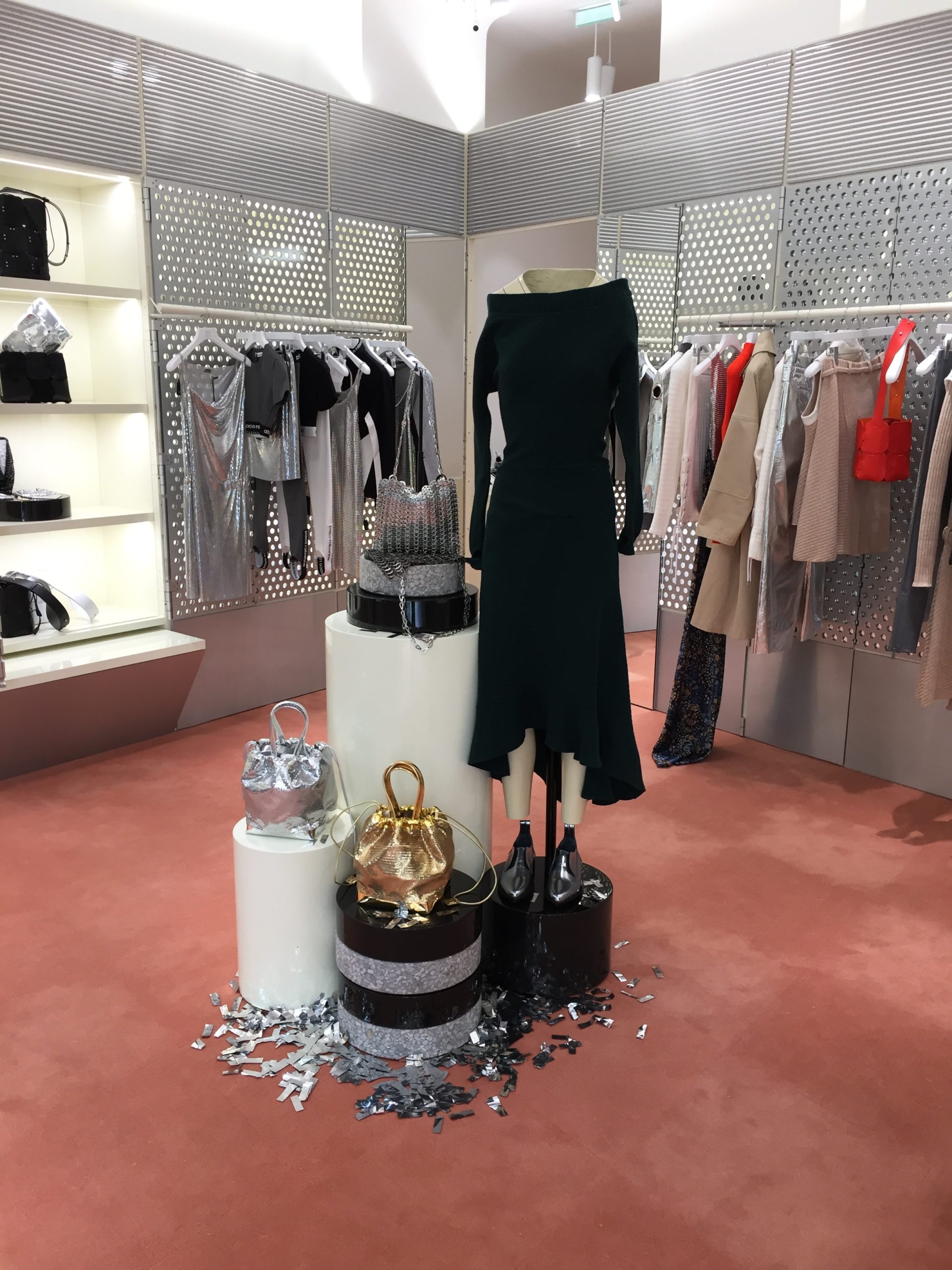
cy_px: 635
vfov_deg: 61.7
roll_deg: -1.3
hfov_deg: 48.2
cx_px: 476
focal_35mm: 29
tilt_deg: -13.2
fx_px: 1063
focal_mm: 4.15
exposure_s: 1/33
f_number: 2.2
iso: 32
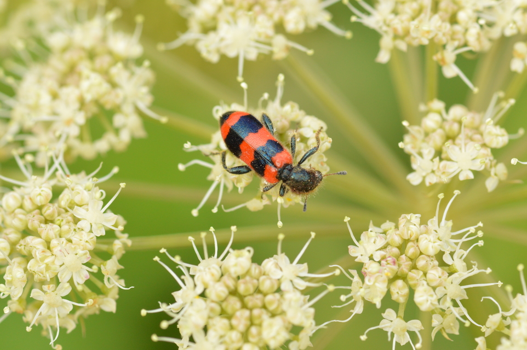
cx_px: 264
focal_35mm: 150
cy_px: 175
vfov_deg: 9.1
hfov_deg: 13.7
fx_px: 2194
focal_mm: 100
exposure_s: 1/250
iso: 800
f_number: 14
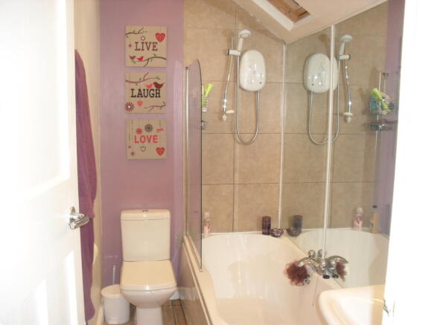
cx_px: 217
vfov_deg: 40.7
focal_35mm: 35
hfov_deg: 52.6
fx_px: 439
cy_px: 162
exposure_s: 1/45
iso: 200
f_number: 3.2
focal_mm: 6.3
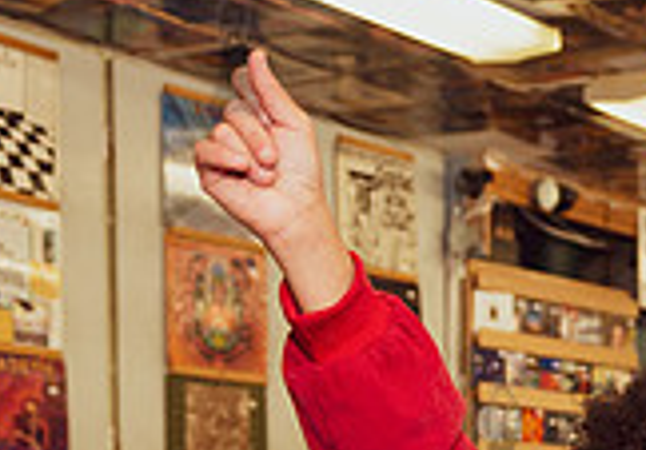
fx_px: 1911
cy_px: 726
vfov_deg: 12.6
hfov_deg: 17.8
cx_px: 866
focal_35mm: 105
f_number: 2.8
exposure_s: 1/320
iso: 640
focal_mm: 26
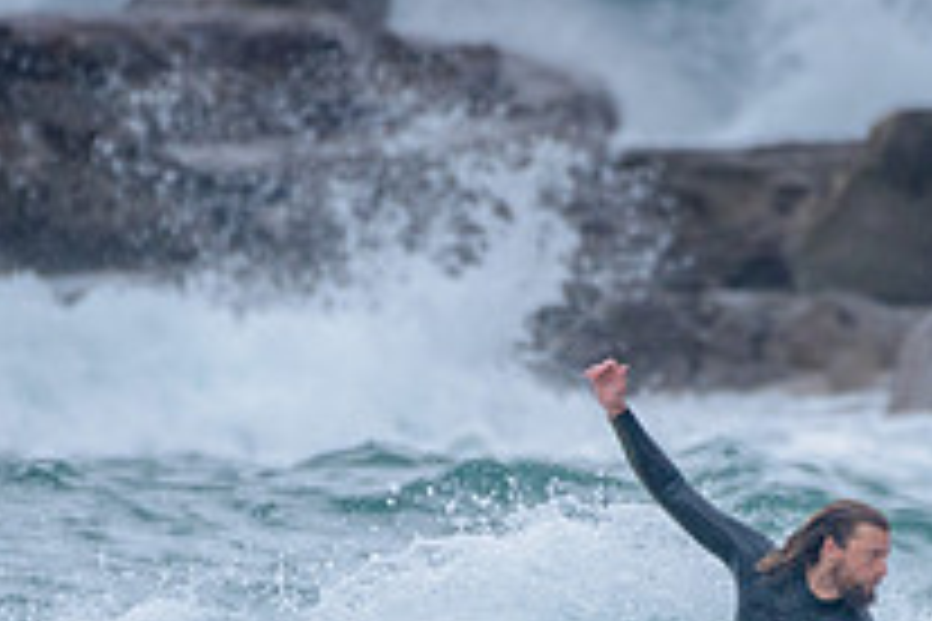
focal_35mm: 1716
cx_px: 715
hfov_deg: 1.2
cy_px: 639
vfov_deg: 0.8
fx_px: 44422
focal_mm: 500
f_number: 5.6
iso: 1250
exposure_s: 1/2000
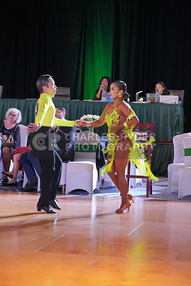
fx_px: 875
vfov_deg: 18.6
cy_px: 143
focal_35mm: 110
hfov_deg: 12.5
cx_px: 96
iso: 6400
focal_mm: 110
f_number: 3.5
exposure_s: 1/500
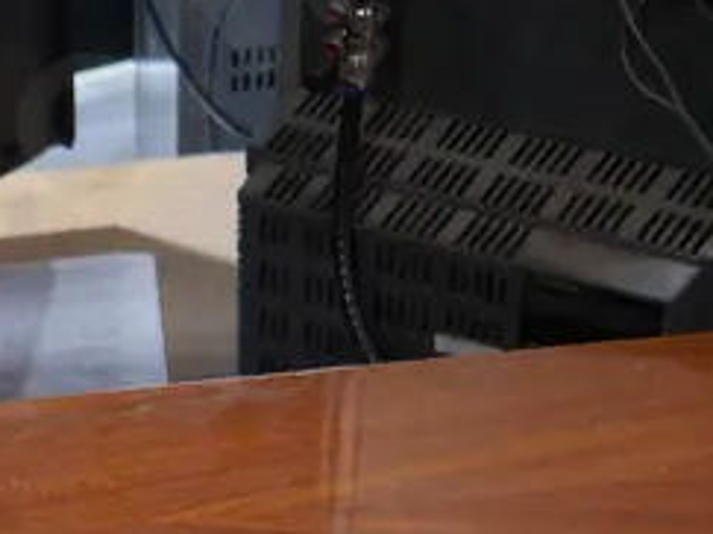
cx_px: -783
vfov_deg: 12.0
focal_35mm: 118
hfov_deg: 13.8
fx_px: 2429
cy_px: 773
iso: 400
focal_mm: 14
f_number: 3.5
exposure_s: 1/60
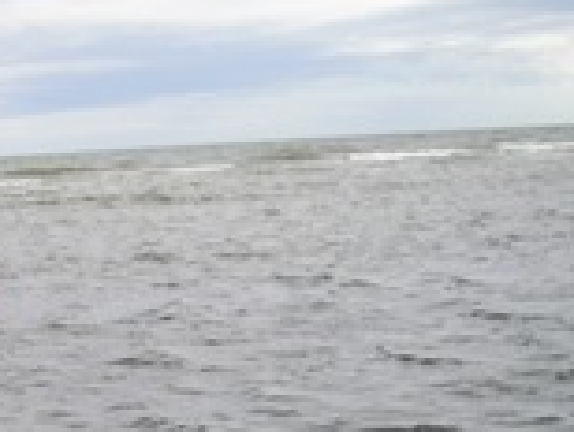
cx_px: -52
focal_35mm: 96
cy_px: 466
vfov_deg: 15.1
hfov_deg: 19.6
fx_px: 1594
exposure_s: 1/591
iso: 64
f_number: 2.8
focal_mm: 7.9
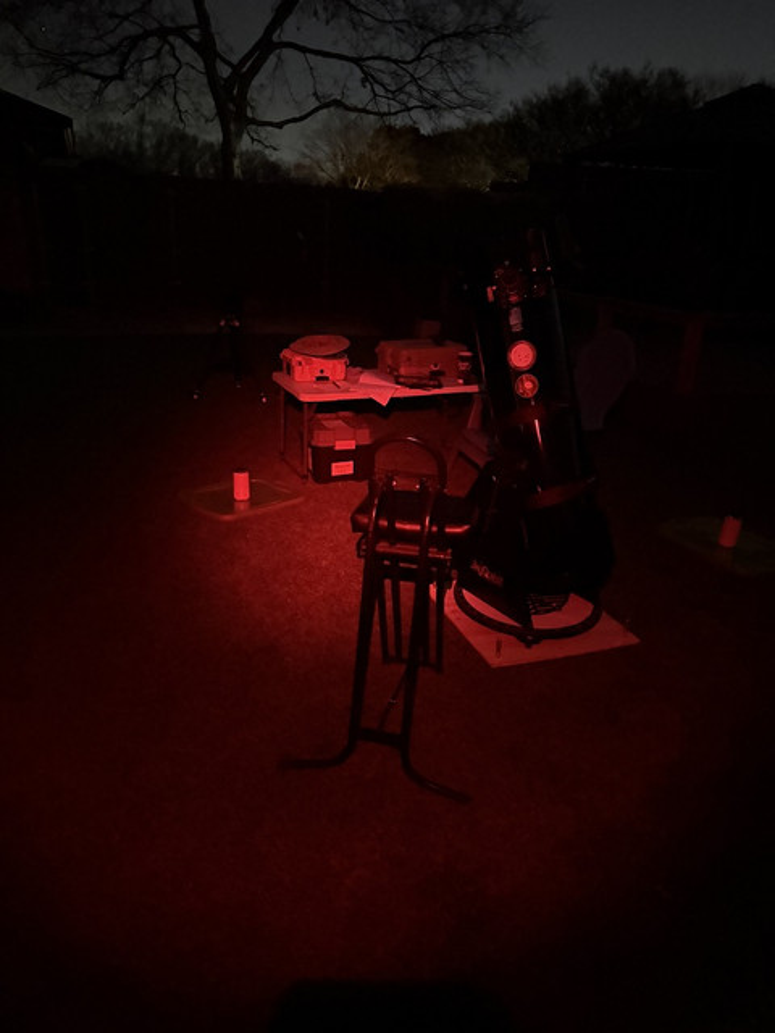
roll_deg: -3.5
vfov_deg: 71.6
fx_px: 716
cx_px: 388
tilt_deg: -21.7
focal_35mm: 24
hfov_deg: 56.8
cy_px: 516
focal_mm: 6.76
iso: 12500
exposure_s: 1/15
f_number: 1.78
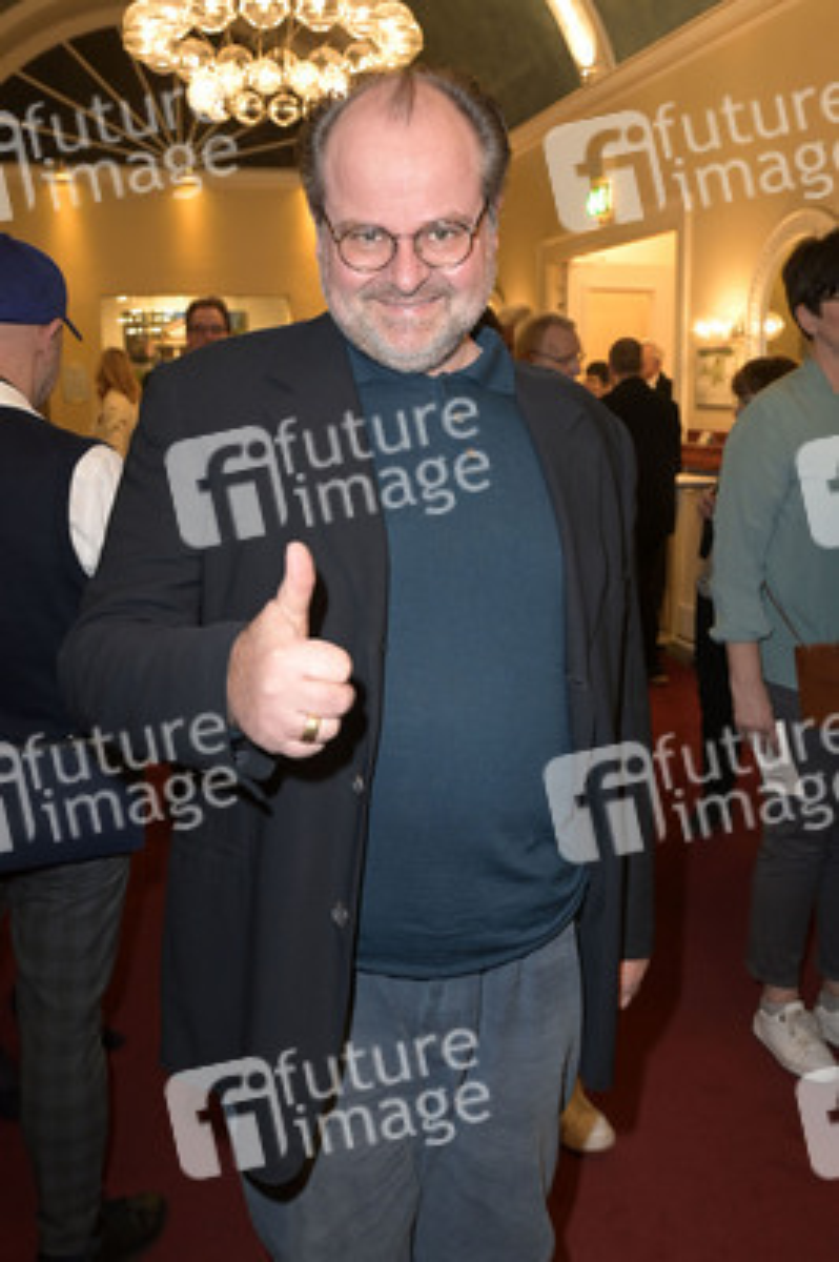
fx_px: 1121
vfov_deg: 58.8
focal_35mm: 32
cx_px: 420
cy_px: 631
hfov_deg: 41.0
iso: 2500
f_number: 5.6
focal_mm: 32
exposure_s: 1/60
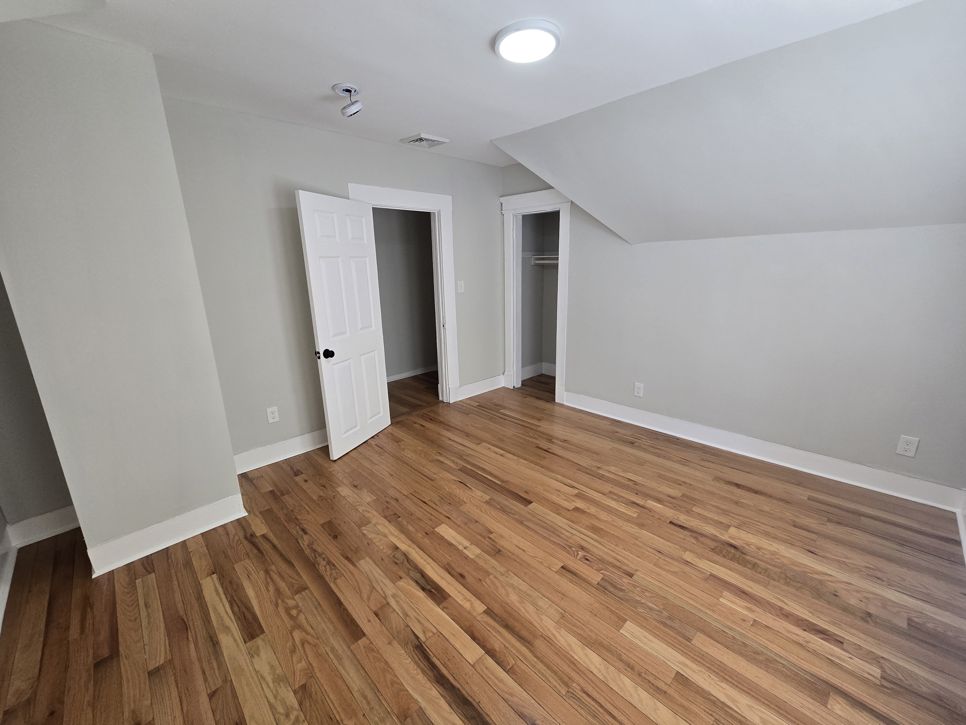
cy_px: 362
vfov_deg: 89.9
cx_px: 483
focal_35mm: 13
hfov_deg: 106.2
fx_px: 363
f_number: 2.2
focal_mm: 2.2
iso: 125
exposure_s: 1/60
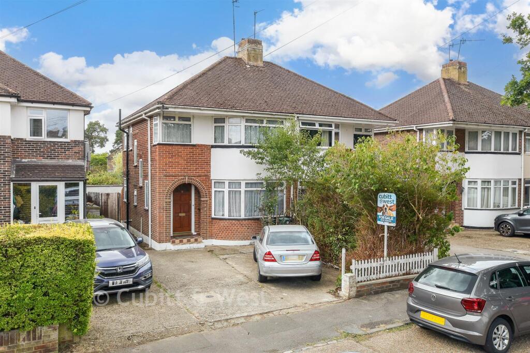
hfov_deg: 61.9
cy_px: 176
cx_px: 265
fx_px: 442
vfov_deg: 43.6
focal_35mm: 30
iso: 100
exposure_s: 1/25
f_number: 11
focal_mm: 20
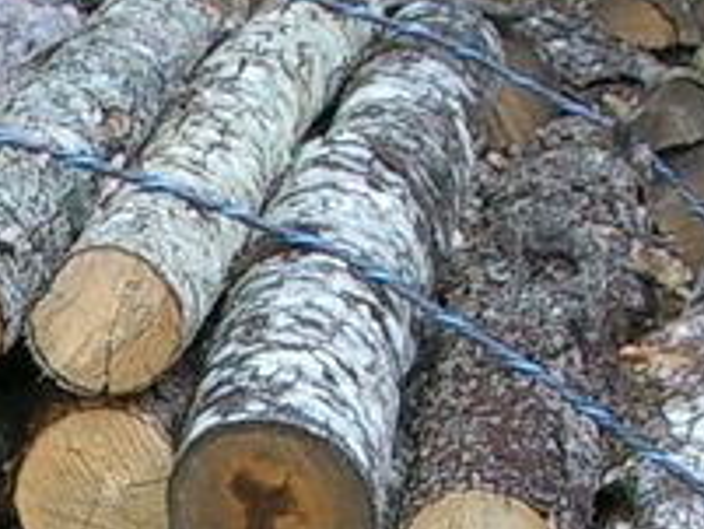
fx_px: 3541
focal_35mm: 174
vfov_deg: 8.2
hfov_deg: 11.2
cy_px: 981
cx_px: -102
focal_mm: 5.8
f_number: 2.6
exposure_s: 1/80
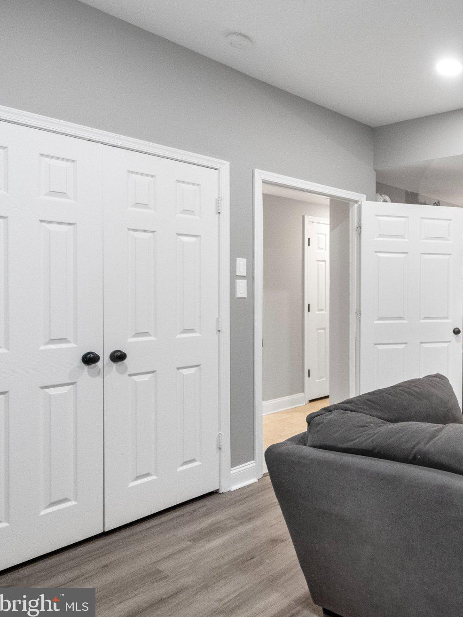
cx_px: 472
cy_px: 301
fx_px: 428
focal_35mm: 24
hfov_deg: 46.6
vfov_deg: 71.6
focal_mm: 16
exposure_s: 1/3
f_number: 6.3
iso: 8000
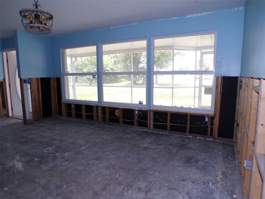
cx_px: 132
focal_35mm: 24
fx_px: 184
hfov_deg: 71.6
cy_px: 100
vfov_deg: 56.8
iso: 100
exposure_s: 1/60
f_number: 3
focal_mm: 4.3
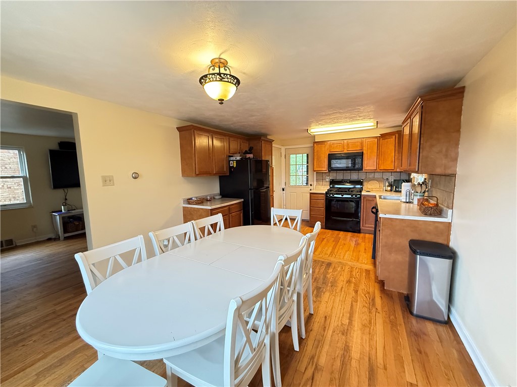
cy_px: 194
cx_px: 258
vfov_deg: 85.7
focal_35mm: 14
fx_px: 209
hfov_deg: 102.1
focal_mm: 2.22
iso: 640
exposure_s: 1/60
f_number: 2.2
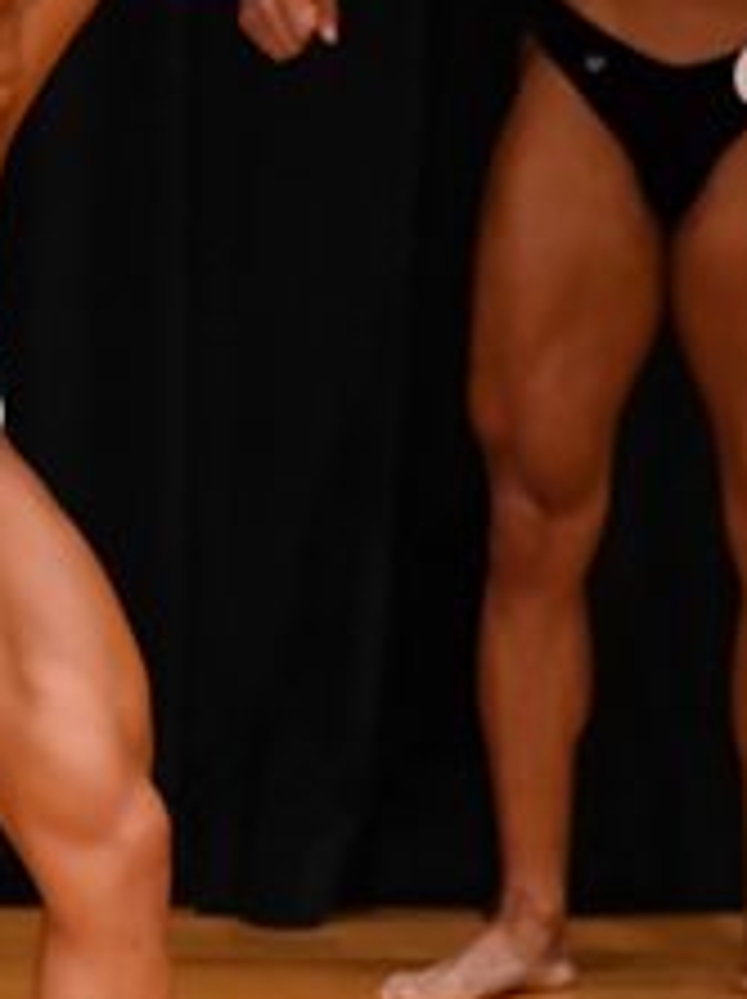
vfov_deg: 2.1
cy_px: 392
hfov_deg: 1.5
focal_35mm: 958
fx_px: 27618
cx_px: -898
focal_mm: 190
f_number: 5.6
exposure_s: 1/400
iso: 3200
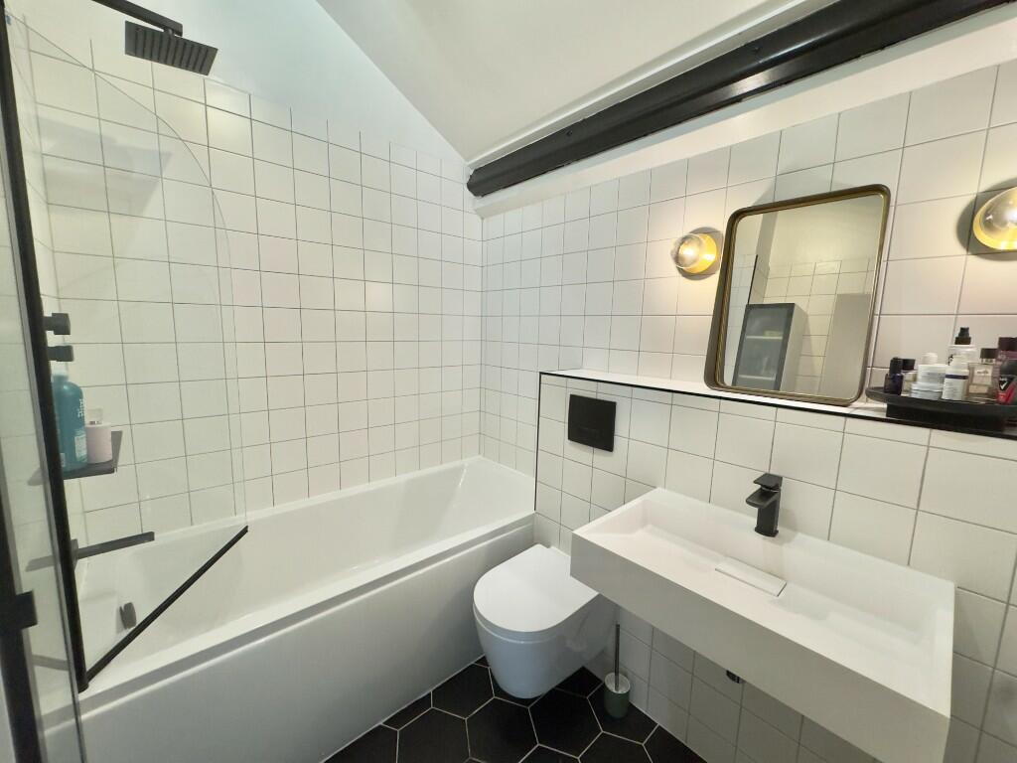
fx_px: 411
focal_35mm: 14
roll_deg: -1.7
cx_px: 508
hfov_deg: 102.1
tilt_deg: -7.1
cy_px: 382
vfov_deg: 85.7
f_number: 2.2
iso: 320
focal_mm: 2.22
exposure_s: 1/50
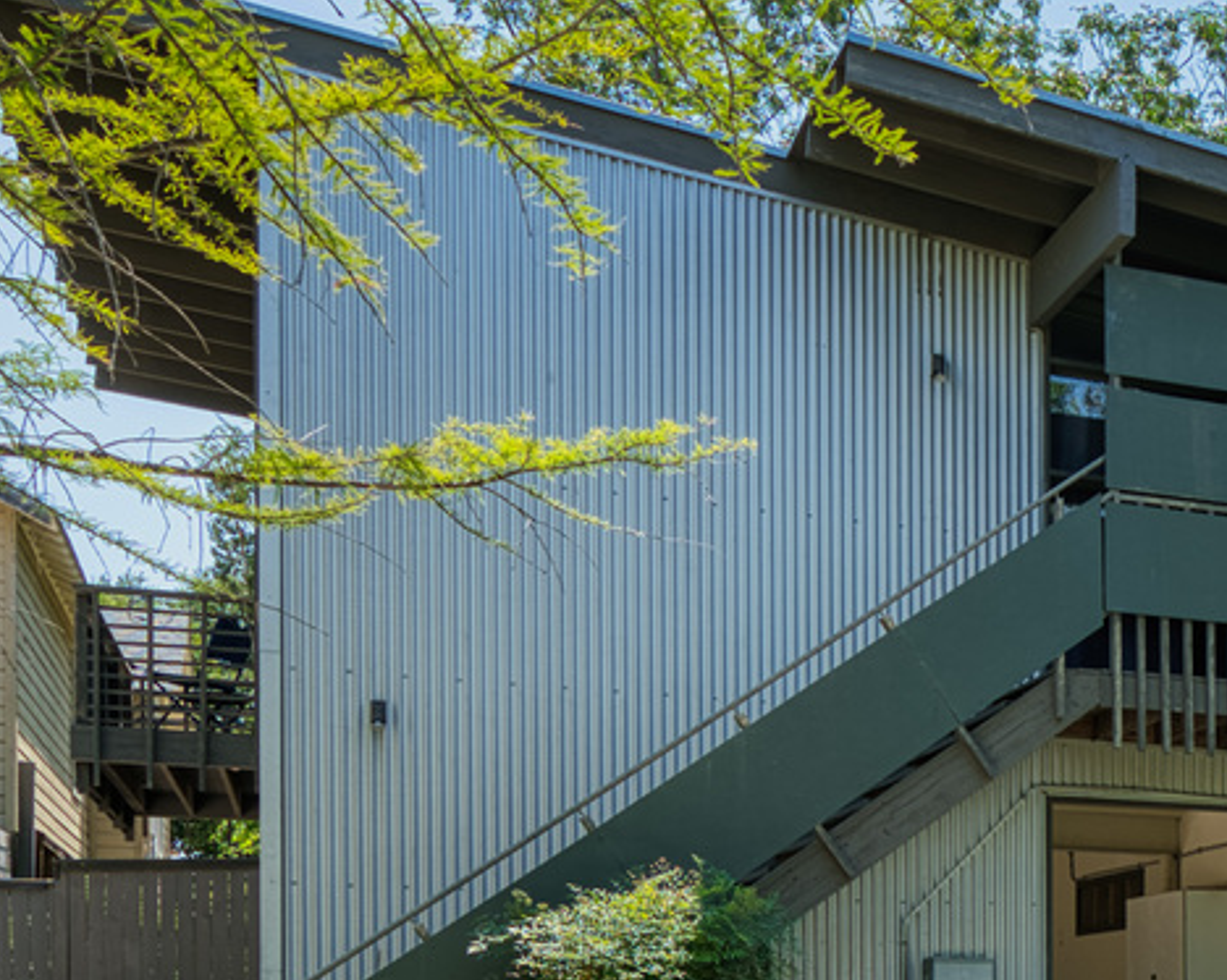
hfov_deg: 32.7
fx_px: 1888
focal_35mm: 52
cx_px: 1261
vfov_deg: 26.9
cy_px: 1056
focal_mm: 16
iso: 100
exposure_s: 1/100
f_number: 8
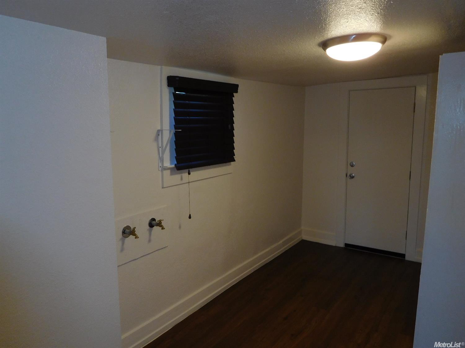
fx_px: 336
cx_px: 232
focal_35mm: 25
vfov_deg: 54.9
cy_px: 174
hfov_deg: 69.4
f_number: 3.4
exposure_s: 1/30
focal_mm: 4.5
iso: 200
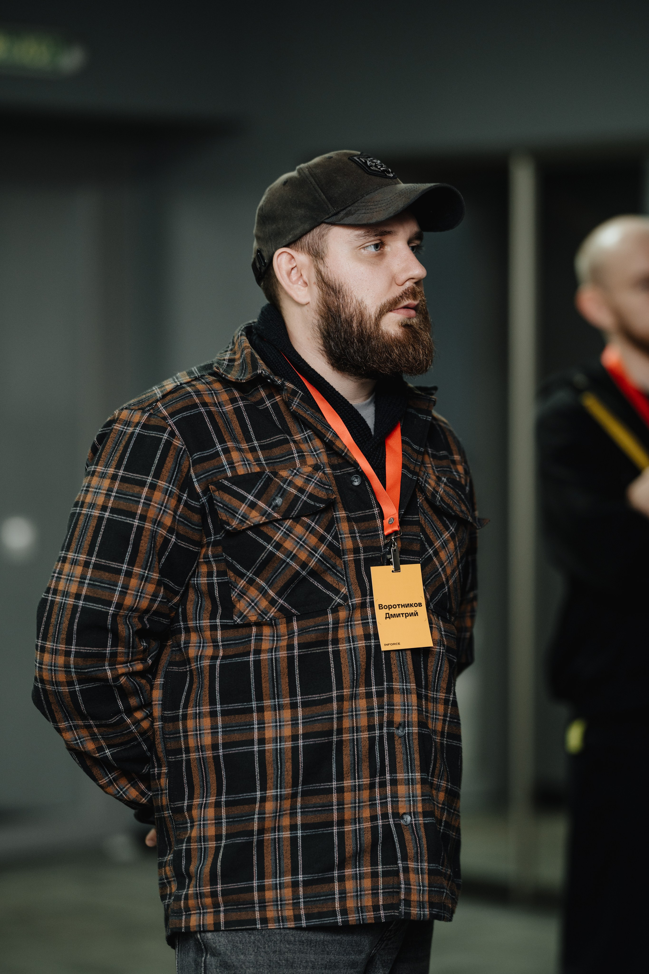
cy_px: 487
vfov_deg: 15.2
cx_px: 324
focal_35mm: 135
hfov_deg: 10.2
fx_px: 3650
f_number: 2.2
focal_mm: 135
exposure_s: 1/125
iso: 800
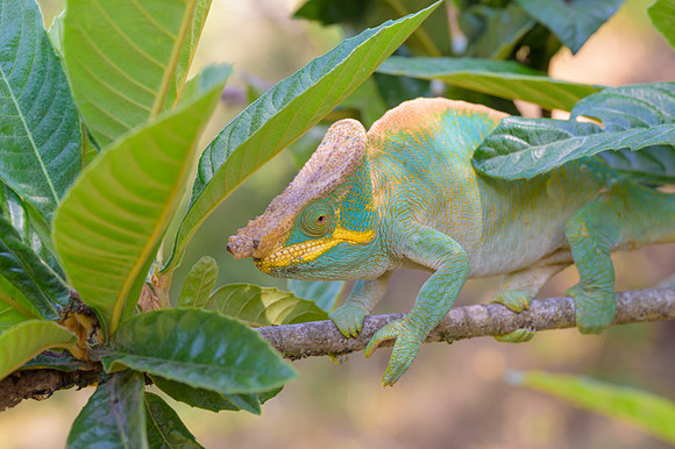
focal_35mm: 105
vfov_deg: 13.0
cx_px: 338
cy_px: 224
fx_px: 1968
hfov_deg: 19.5
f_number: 7.1
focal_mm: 105
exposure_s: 1/160
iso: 500
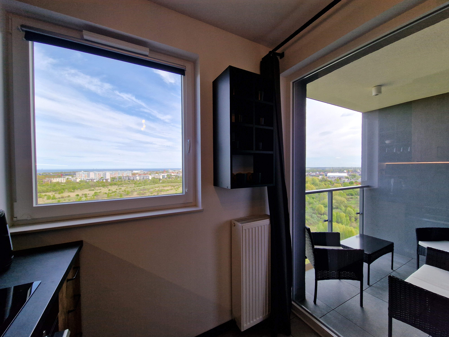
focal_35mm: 13
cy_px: 168
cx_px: 224
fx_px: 169
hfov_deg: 106.2
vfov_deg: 89.9
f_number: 2.2
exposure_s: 1/475
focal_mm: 2.2
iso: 50
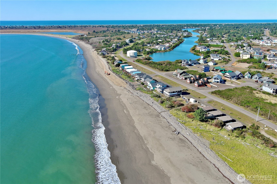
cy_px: 92
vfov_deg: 45.0
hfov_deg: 63.7
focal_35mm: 29
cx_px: 138
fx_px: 223
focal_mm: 10.57
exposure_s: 1/1115
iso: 100
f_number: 2.8
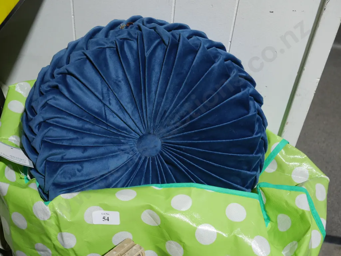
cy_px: 128
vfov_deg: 29.1
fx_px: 493
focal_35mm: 50
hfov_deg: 38.2
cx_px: 170
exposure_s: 1/60
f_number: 5.3
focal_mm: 25
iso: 500
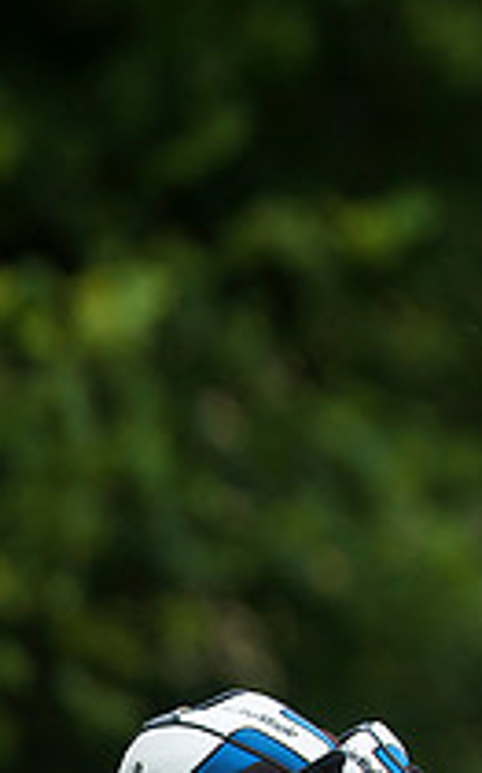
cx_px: 1045
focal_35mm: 843
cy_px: 350
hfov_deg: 1.6
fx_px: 17742
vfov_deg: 2.5
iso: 800
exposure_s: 1/1250
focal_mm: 300
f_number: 4
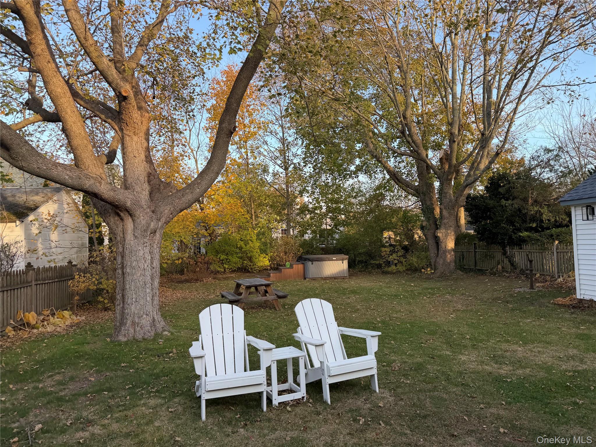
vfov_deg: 56.8
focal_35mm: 24
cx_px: 298
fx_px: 413
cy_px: 224
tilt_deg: -2.8
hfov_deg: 71.6
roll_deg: +0.2
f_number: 1.78
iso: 100
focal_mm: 6.76
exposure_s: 1/551
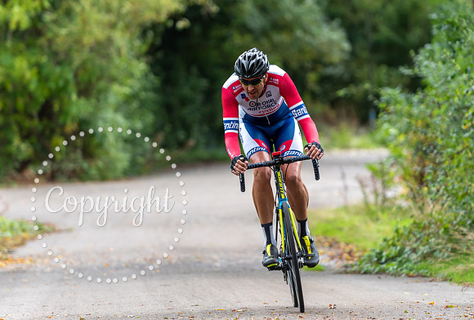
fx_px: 3377
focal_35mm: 255
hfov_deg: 8.0
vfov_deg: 5.4
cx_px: 249
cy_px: 113
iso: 250
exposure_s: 1/400
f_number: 2.8
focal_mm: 190
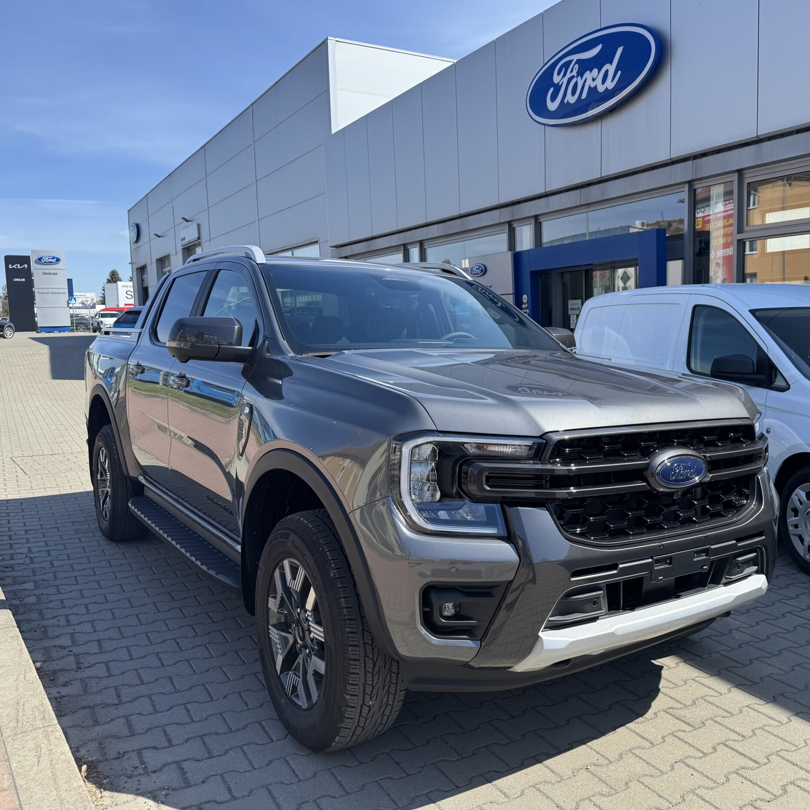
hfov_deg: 55.1
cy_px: 400
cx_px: 496
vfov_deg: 55.6
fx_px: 768
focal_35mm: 29
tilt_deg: -7.3
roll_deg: +0.5
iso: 80
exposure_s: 1/1818
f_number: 1.78
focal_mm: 6.76
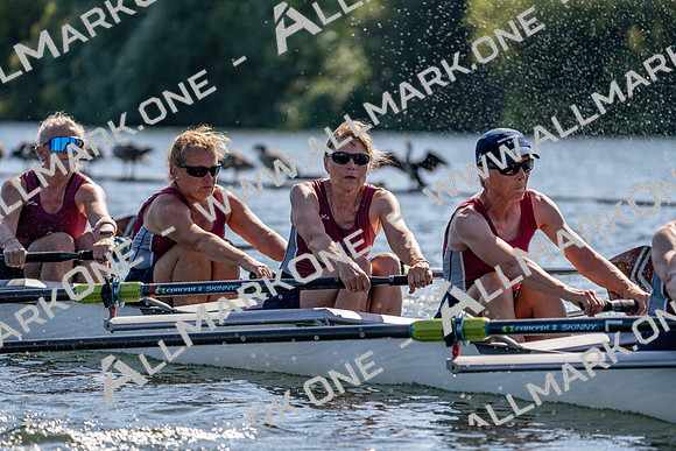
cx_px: 338
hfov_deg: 7.3
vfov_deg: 4.8
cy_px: 226
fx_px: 5334
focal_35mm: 284
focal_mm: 284
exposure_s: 1/2000
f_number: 5.6
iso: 320
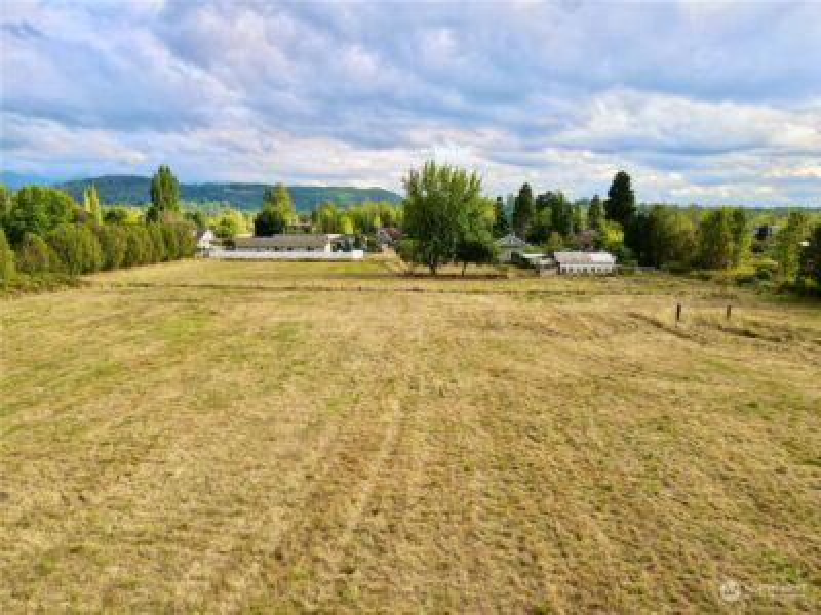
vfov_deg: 56.8
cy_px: 308
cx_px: 410
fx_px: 569
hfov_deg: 71.6
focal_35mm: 24
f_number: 2.8
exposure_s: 1/320
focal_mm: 4.5
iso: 100
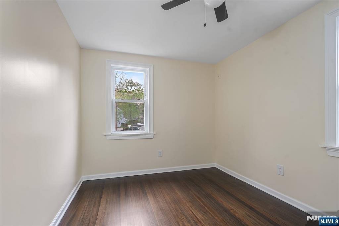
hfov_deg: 96.7
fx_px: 151
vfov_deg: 73.8
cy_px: 113
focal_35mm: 16
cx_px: 170
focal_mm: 16
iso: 100
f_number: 8
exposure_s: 1/1.25
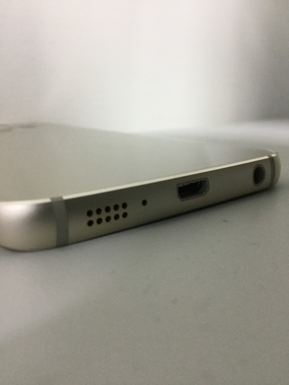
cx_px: 144
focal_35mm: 31
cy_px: 192
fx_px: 345
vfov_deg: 58.4
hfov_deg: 45.4
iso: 200
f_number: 2.4
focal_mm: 3.3
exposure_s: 1/24
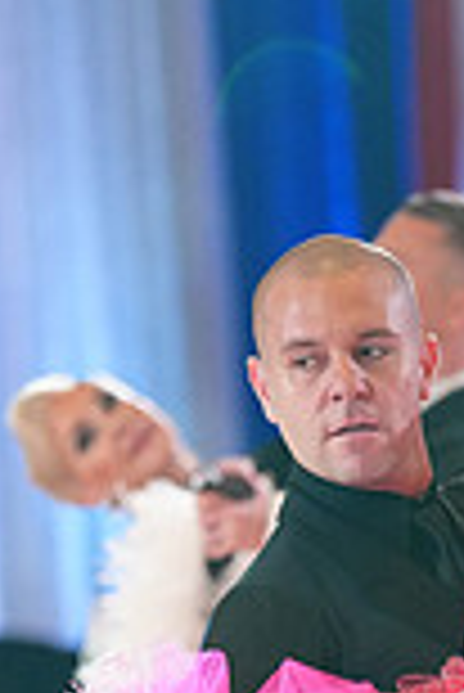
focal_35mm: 542
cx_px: 565
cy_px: 1156
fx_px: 10454
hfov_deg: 2.5
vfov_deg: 3.8
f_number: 2.8
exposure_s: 1/500
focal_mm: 144
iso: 2500
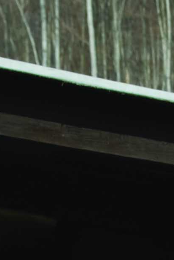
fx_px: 2109
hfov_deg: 4.6
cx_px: 368
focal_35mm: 291
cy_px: 719
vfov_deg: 6.6
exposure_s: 1/200
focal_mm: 31
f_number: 9
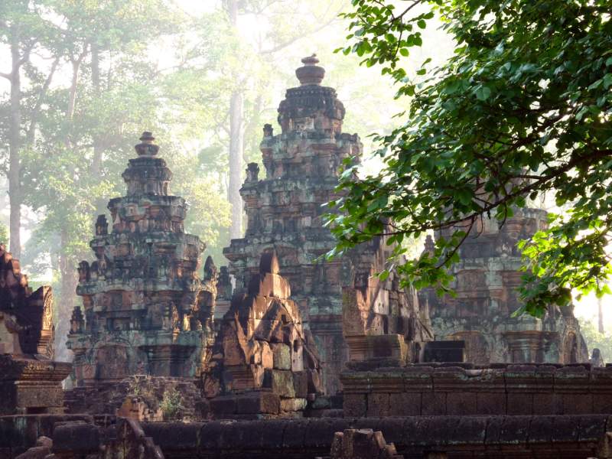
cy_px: 230
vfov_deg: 13.3
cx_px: 306
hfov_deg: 17.7
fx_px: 1962
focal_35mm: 111
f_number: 4.4
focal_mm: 18.2
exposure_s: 1/50
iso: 100
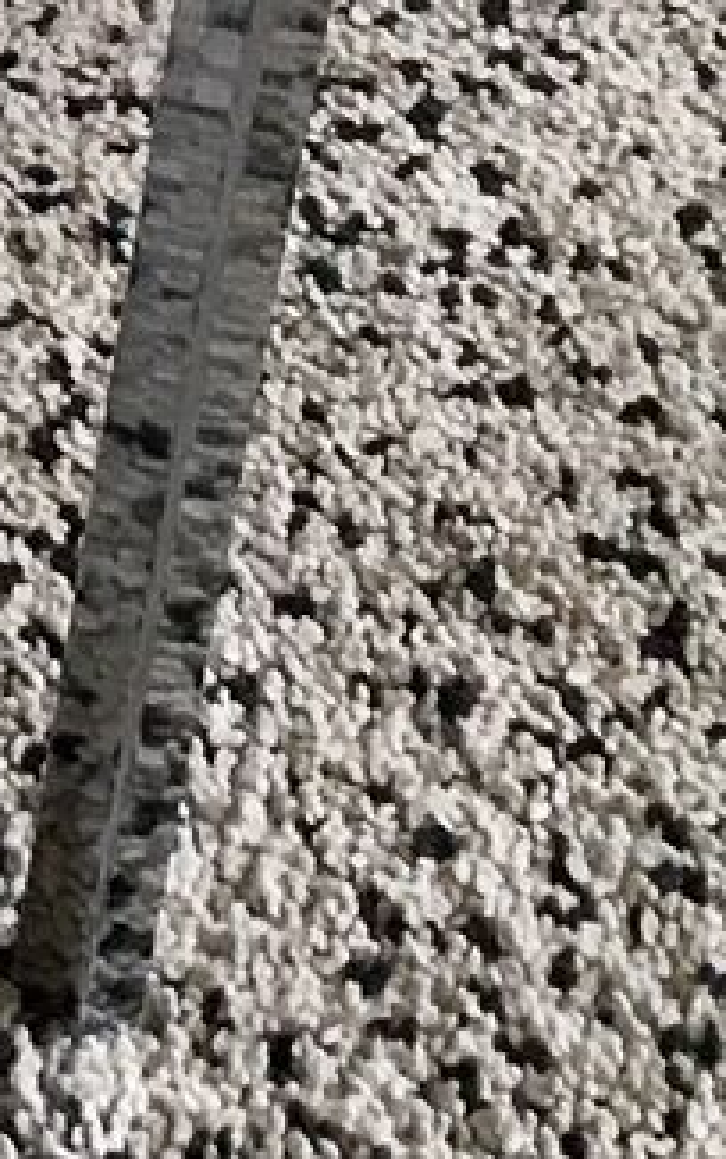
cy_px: -516
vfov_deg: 10.7
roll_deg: -1.2
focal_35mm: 190
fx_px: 6010
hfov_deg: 6.3
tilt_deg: -39.0
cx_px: -1466
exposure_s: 1/33
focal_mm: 4.15
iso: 40
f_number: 2.2
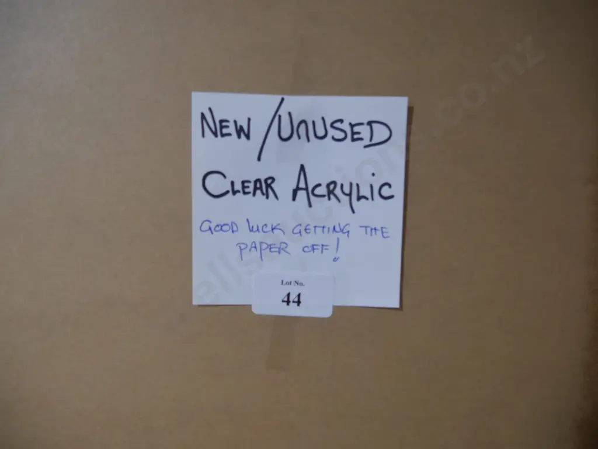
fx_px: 484
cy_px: 224
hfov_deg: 63.4
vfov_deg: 49.7
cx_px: 299
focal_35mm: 28
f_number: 3.5
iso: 800
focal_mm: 14
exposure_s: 1/60
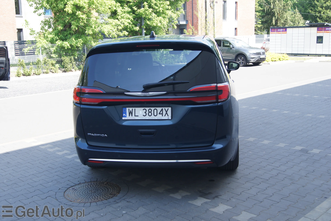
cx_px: 166
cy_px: 110
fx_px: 358
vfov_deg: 34.2
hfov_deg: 49.6
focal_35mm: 39
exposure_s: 1/80
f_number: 5.6
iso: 100
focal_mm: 26
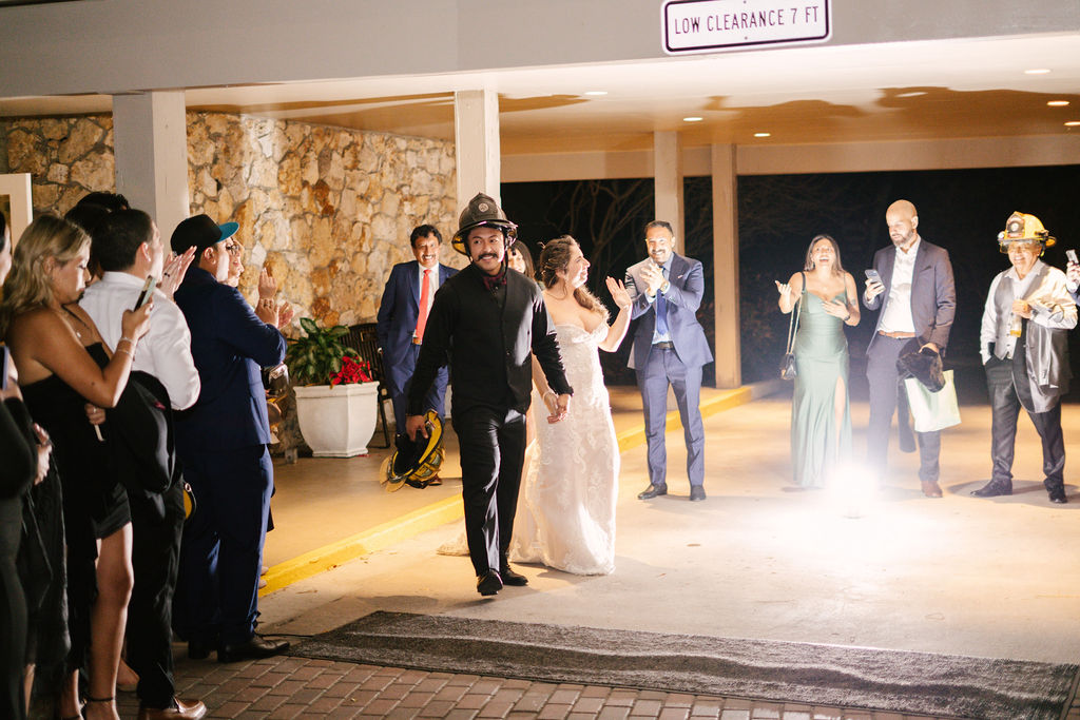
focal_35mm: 52
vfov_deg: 25.8
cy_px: 360
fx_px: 1571
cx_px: 540
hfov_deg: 37.9
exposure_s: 1/125
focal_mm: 50
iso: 2000
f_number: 1.8
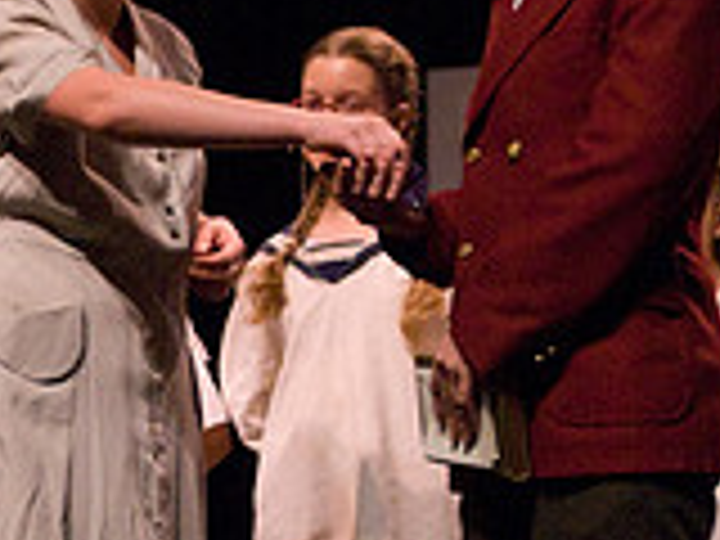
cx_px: 220
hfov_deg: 9.9
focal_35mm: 199
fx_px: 4139
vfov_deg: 7.5
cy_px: 297
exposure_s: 1/200
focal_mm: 38
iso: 1600
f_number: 2.8
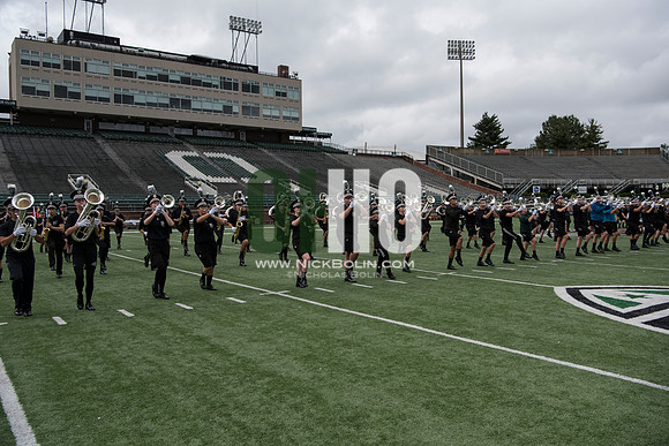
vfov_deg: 42.3
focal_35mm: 31
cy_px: 223
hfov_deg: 60.3
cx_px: 334
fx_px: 576
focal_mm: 31
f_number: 5.6
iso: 640
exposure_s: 1/3200
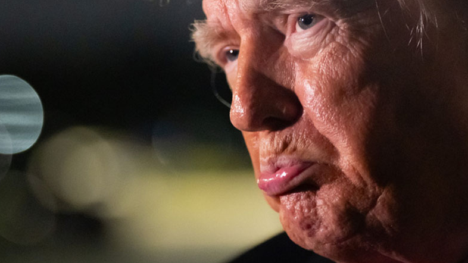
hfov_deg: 10.4
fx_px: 2581
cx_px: 205
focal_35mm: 208
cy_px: 47
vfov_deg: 5.8
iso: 16000
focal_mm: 130
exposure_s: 1/80
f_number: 2.8
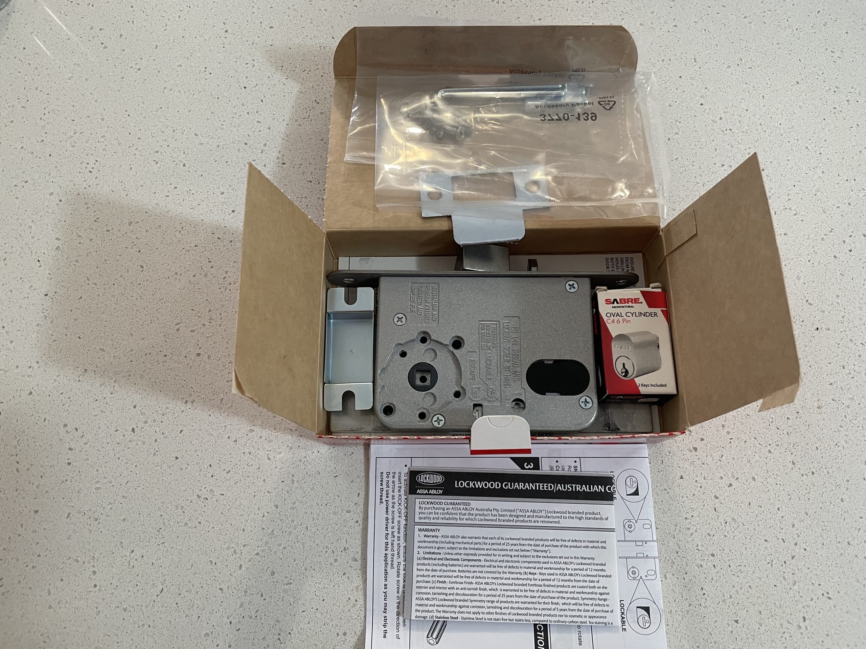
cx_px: 433
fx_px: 650
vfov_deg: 53.1
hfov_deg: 67.3
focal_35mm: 26
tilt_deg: -73.6
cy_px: 324
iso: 160
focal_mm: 4.2
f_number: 1.6
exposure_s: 1/60
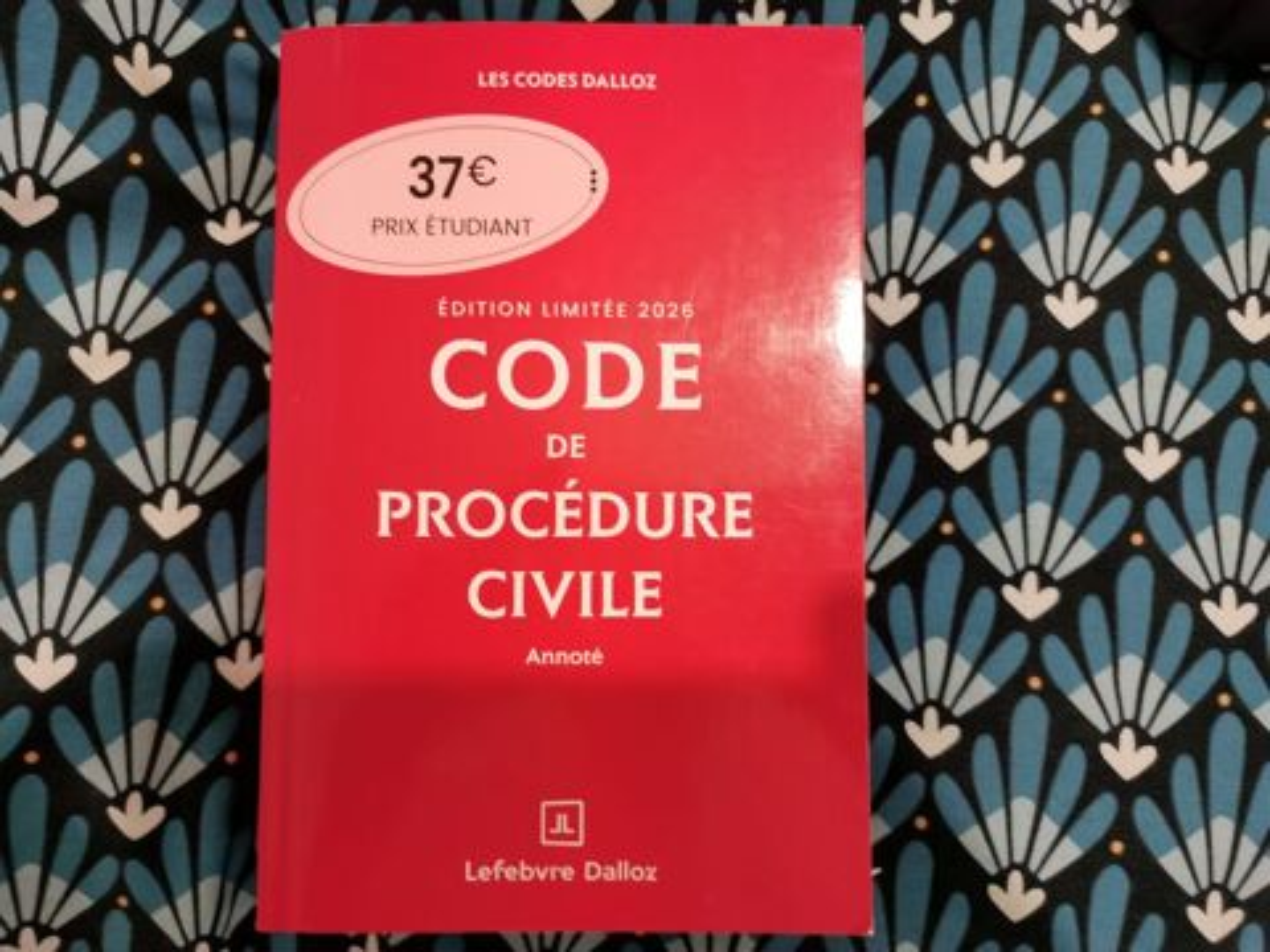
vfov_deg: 51.4
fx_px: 991
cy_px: 476
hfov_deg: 65.3
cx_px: 635
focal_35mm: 27
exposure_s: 1/33.3
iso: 320
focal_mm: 5.58
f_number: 1.8
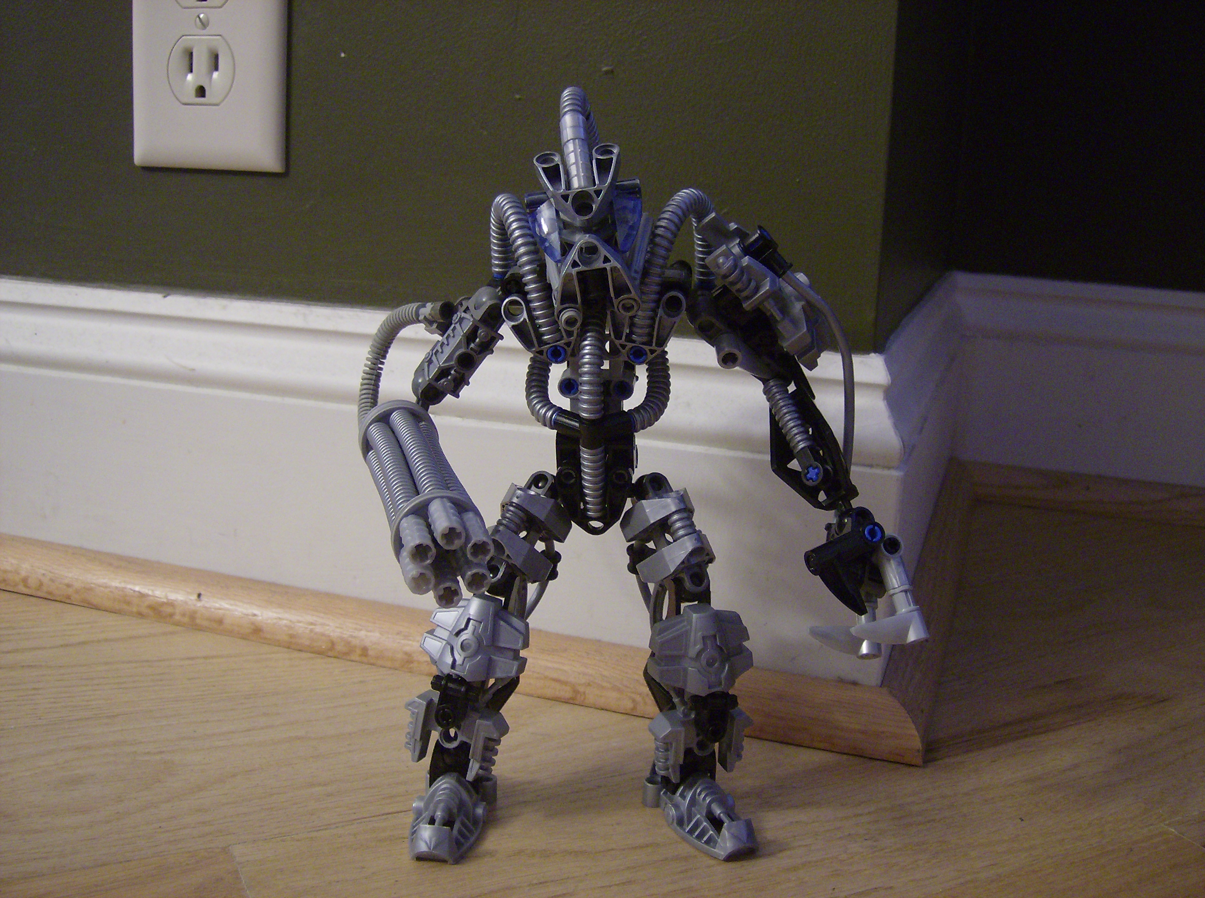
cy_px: 449
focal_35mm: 36
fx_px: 1250
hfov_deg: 51.5
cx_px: 602
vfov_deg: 39.5
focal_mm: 6
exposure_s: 1/5.82
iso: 200
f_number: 2.8
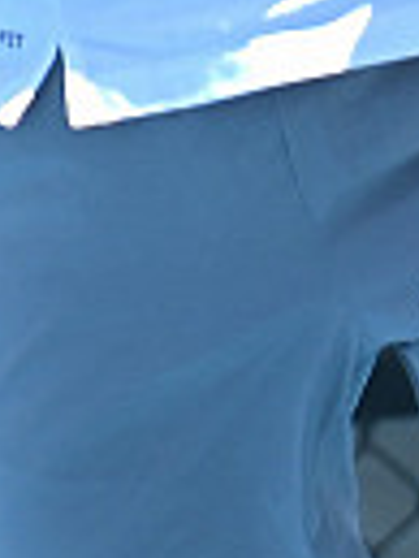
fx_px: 35947
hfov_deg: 0.7
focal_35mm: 2231
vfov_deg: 0.9
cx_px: 419
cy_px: 632
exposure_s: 1/1000
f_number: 5.3
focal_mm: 350
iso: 160
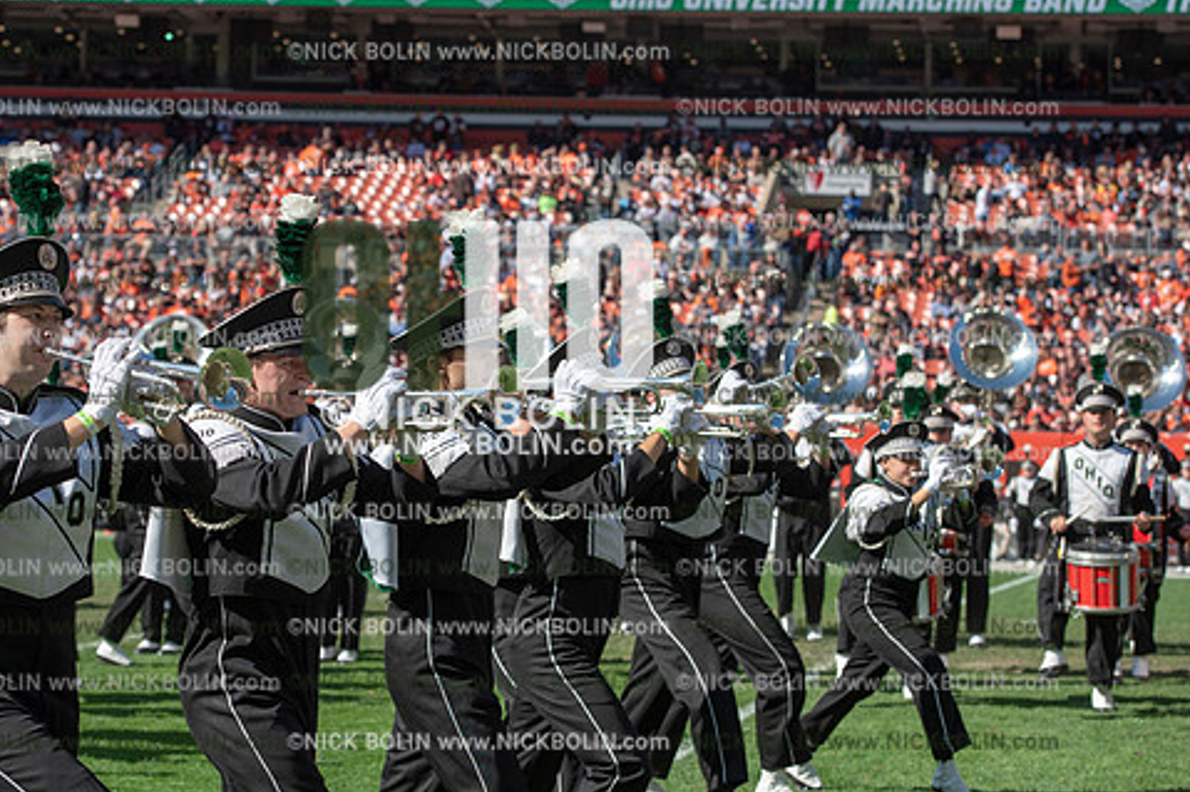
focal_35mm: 103
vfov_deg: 13.3
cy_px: 339
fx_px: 3403
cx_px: 477
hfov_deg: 19.8
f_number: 5
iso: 400
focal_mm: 85
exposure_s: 1/2000
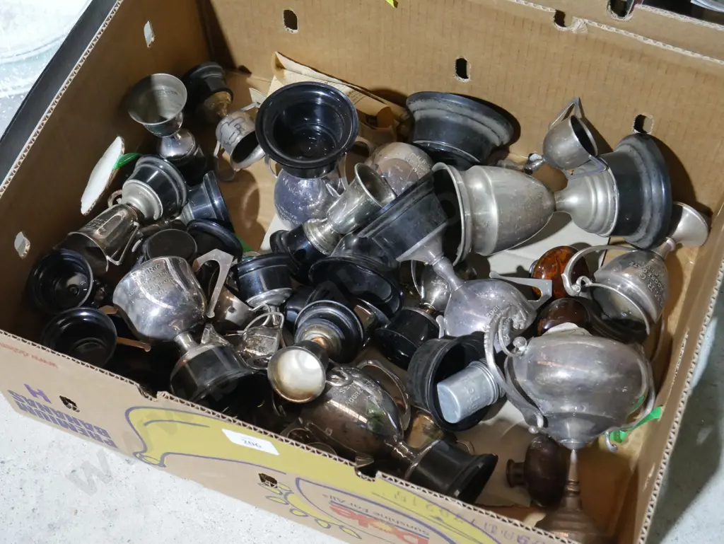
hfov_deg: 34.3
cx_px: 362
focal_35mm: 56
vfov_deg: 26.1
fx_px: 1172
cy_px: 272
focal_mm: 28
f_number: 5.3
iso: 2500
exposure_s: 1/60
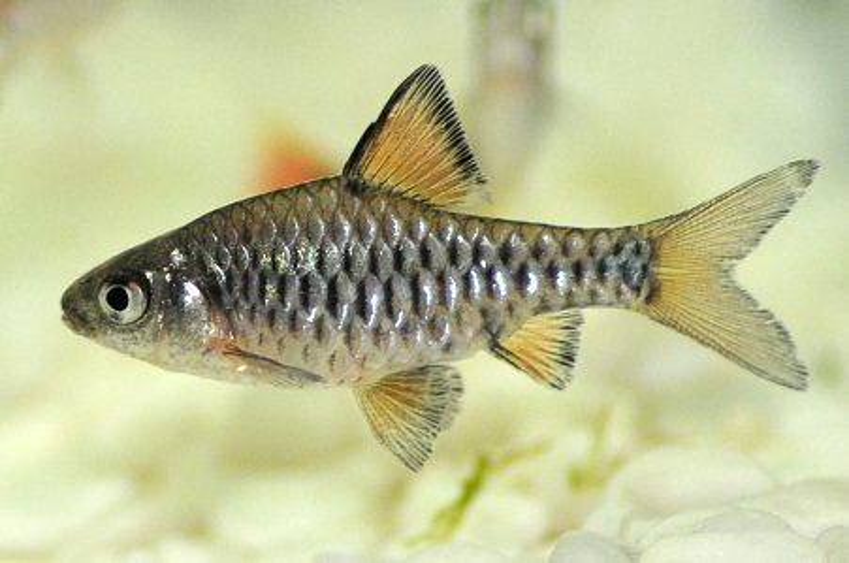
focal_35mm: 135
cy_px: 282
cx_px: 424
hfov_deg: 15.2
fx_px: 3178
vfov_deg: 10.1
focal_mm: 90
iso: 800
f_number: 3.2
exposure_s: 1/125
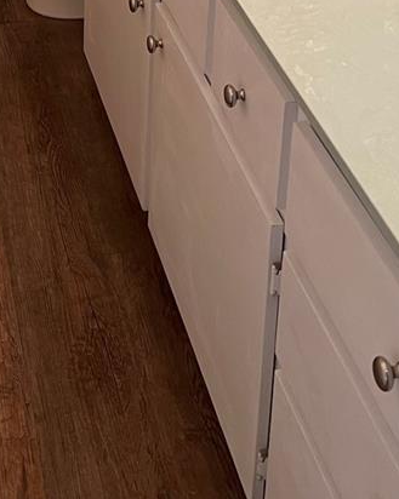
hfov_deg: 20.5
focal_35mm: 74
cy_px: -217
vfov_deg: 22.0
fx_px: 1094
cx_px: 84
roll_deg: -1.3
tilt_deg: -17.8
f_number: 1.5
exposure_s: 1/60
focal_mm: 5.7
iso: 80
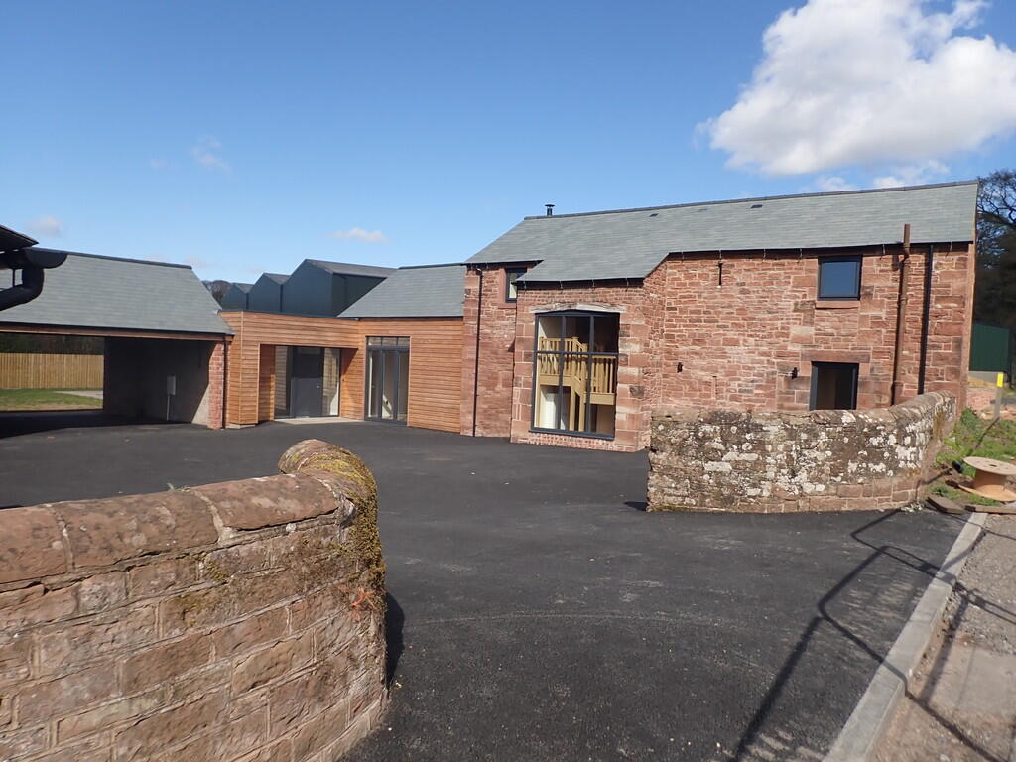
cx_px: 508
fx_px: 734
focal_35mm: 25
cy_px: 381
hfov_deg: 69.4
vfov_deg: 54.9
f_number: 8
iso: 100
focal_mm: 4.5
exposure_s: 1/160
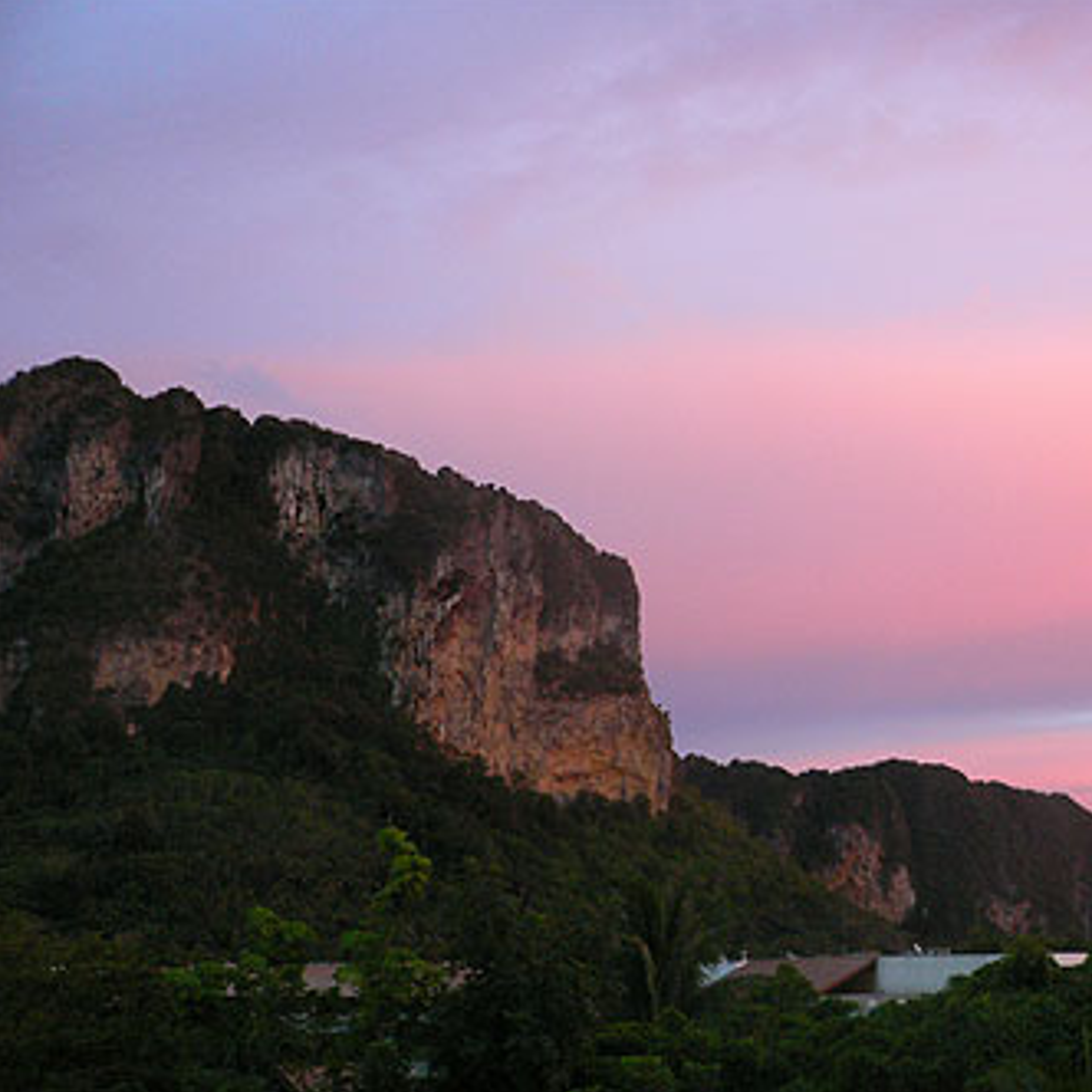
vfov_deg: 40.0
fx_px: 1499
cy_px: 543
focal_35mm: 42
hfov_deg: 39.7
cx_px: 704
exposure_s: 1/10
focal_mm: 5.8
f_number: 2.8
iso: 200
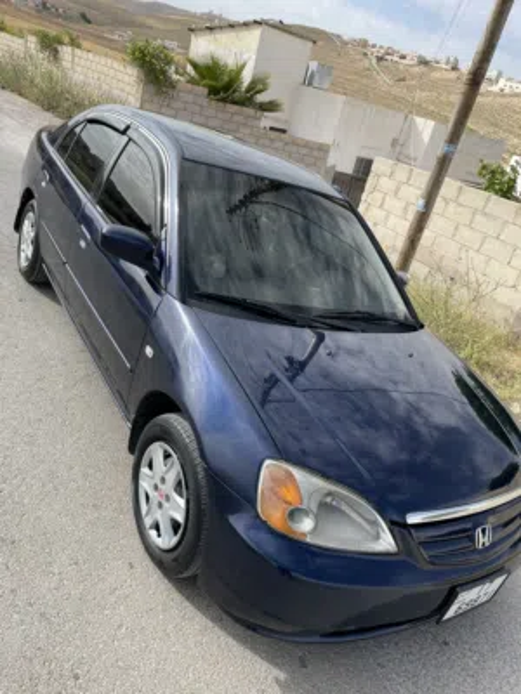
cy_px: 347
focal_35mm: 26
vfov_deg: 67.3
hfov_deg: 53.1
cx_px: 260
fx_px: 522
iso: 32
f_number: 1.6
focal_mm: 4.2
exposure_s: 1/2212
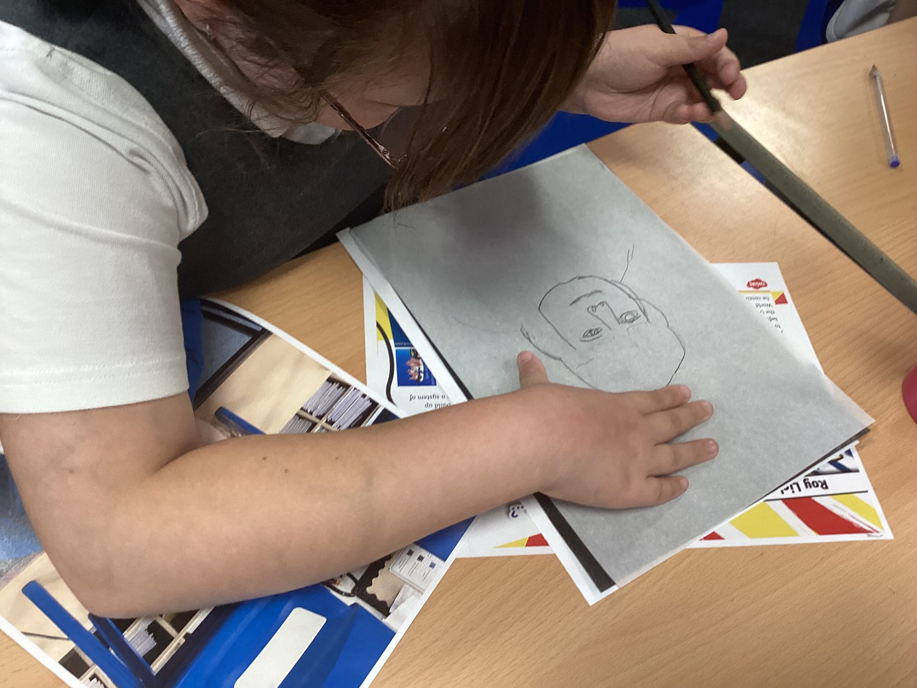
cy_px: 344
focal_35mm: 31
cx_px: 458
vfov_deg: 45.4
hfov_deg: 58.4
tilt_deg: -52.9
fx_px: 821
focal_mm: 3.3
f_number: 2.4
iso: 125
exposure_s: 1/50
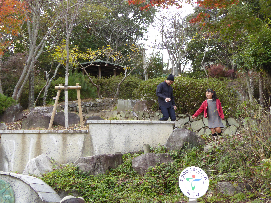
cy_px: 102
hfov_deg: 32.2
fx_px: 470
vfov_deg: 24.4
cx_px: 136
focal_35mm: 60
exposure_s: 1/125
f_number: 4.2
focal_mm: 10.3
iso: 250
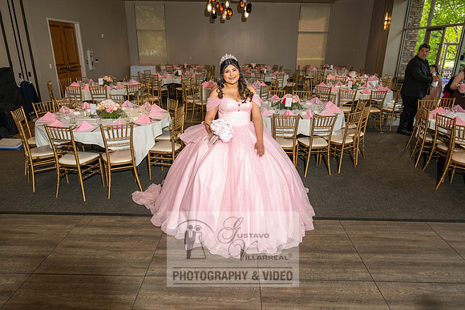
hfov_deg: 73.7
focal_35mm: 24
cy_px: 155
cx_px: 232
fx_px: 310
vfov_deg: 53.2
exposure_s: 1/200
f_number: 5.6
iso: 640
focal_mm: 24
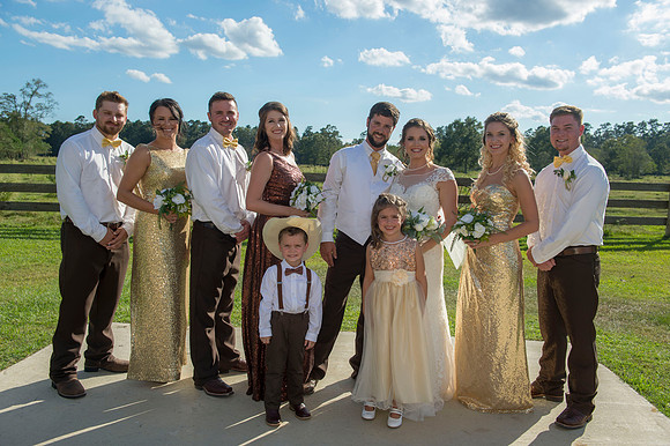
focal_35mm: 32
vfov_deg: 41.1
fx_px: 595
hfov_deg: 58.7
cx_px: 335
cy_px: 223
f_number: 6.3
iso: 200
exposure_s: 1/800
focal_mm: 32
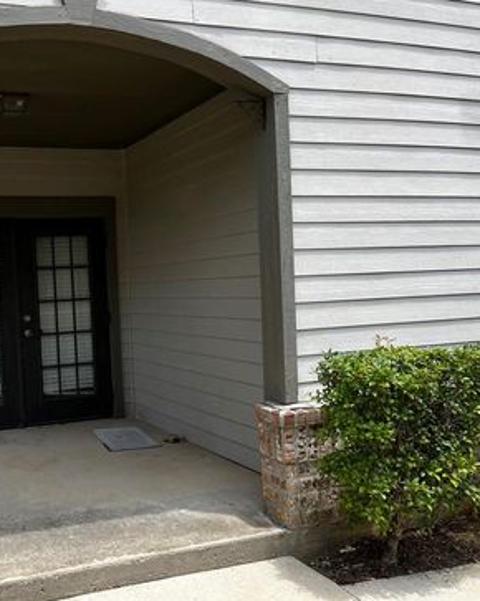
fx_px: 622
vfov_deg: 51.6
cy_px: 294
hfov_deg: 39.9
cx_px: 73
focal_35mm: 35
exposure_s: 1/1536
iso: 50
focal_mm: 5.1
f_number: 1.6
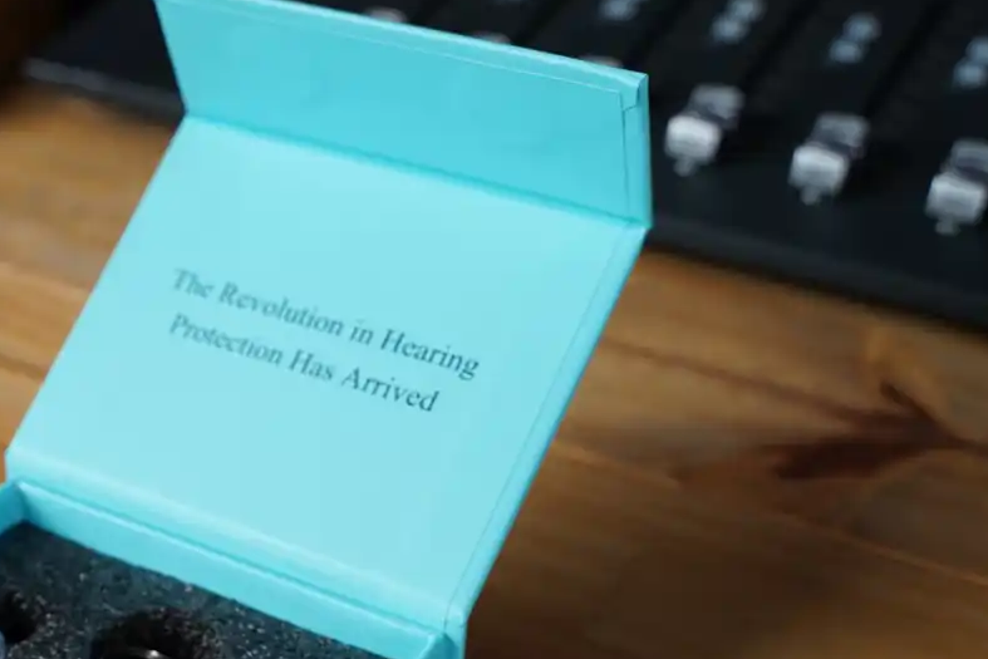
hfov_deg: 27.4
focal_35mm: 70
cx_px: 31
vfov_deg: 19.2
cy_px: 547
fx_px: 1921
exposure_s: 1/50
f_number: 4.5
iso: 400
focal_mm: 34
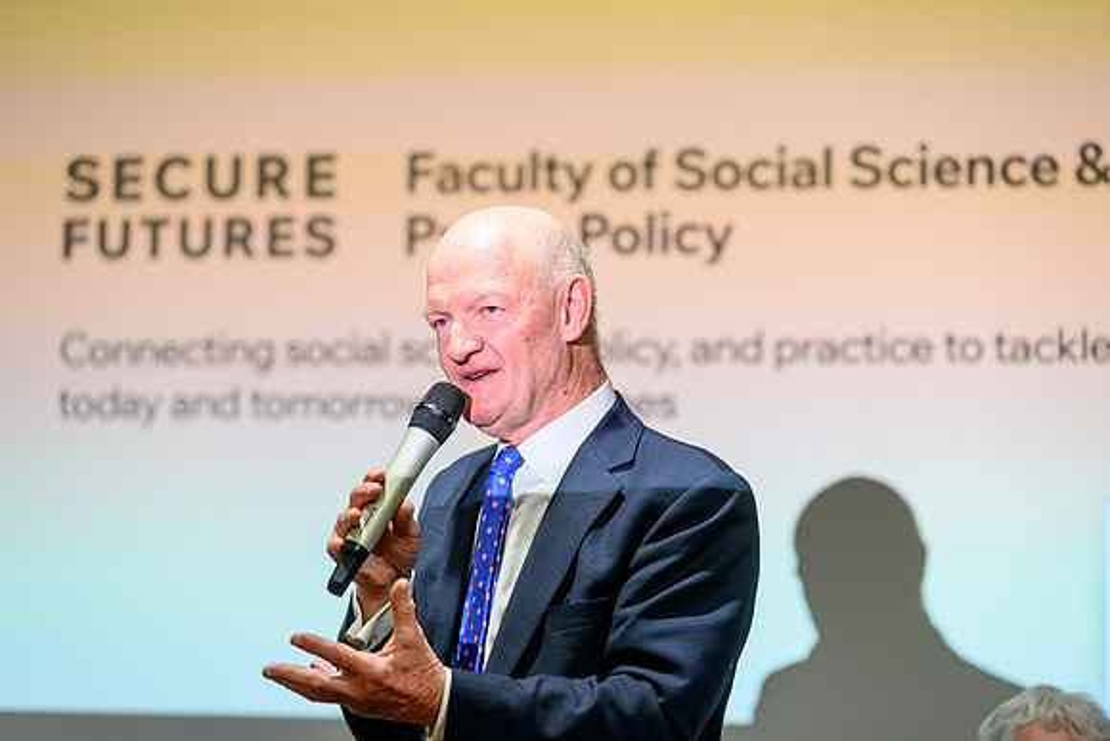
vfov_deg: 13.2
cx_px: 555
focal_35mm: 104
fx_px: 3201
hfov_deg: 19.7
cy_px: 370
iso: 125
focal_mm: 103
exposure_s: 1/100
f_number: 2.8
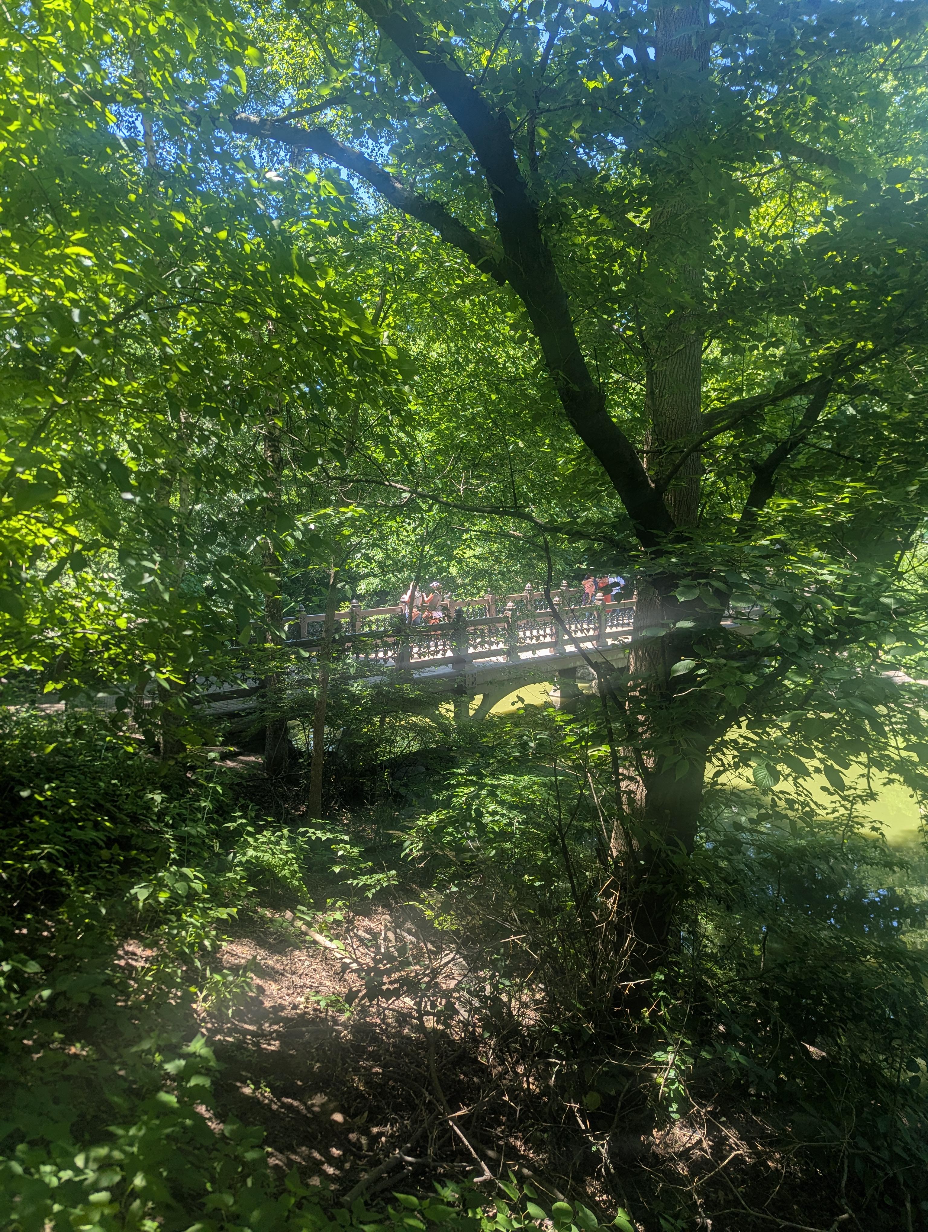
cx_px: 464
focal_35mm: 24
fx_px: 856
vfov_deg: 71.5
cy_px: 616
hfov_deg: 56.9
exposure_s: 1/288
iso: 40
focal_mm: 6.81
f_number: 1.85
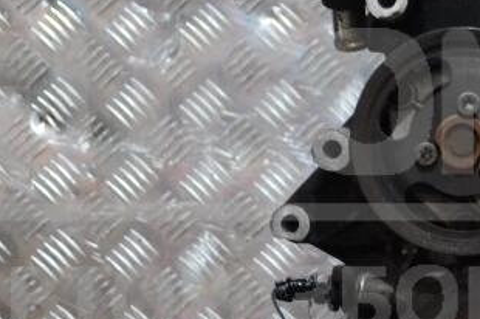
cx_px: 568
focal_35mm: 212
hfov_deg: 9.6
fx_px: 2824
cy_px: 181
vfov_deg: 6.5
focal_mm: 38
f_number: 5
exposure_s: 1/30
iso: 2000
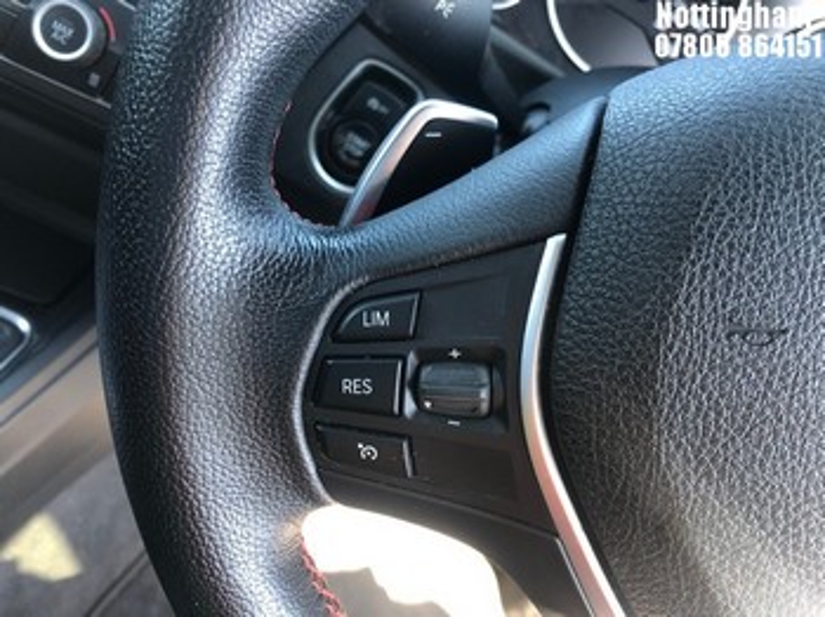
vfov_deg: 49.7
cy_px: 308
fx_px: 667
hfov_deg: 63.5
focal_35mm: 28
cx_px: 412
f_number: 1.8
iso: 40
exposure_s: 1/24
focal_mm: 4
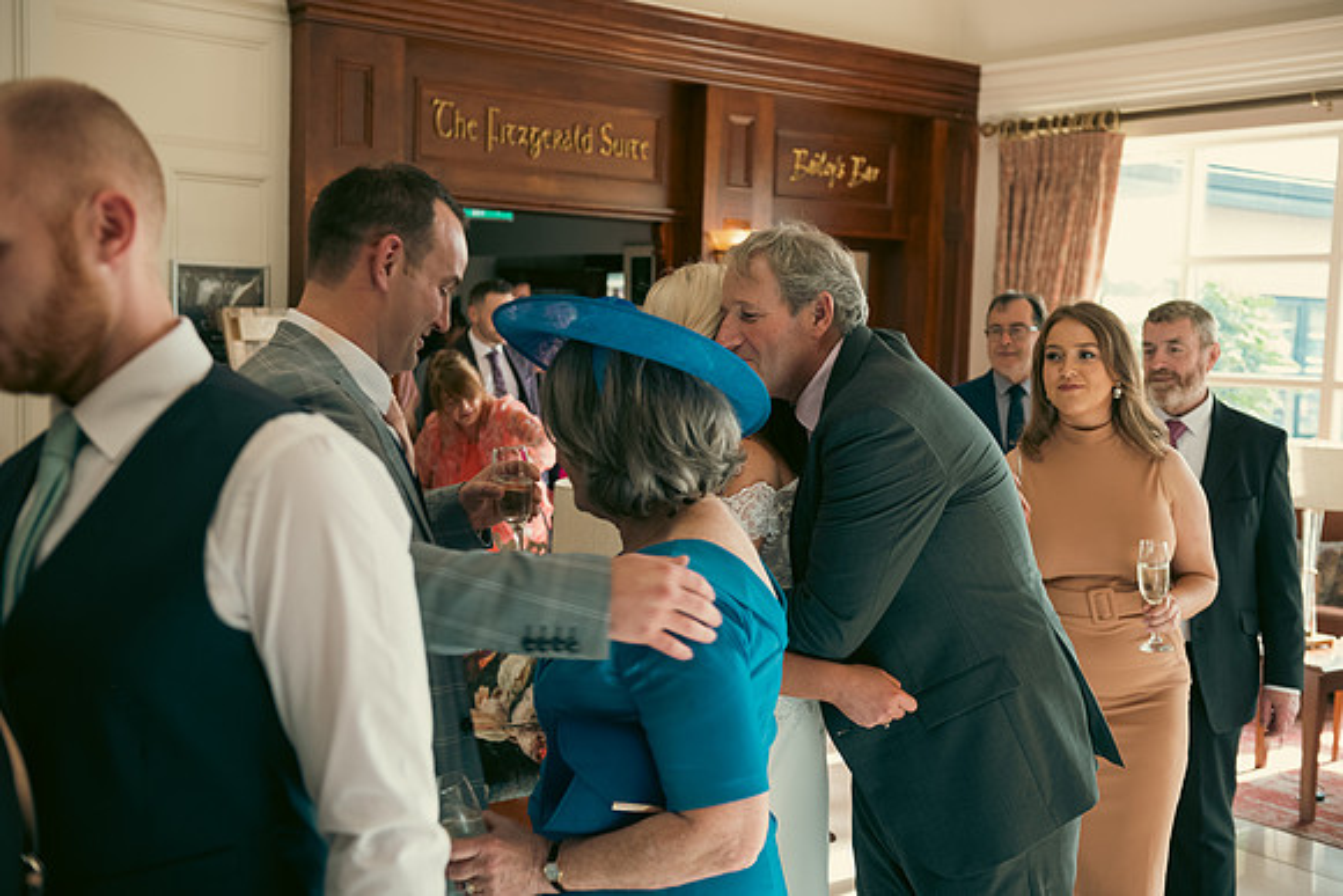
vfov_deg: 30.5
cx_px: 672
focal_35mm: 44
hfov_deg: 44.5
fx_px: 1642
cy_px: 448
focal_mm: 44
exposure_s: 1/100
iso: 400
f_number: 3.5
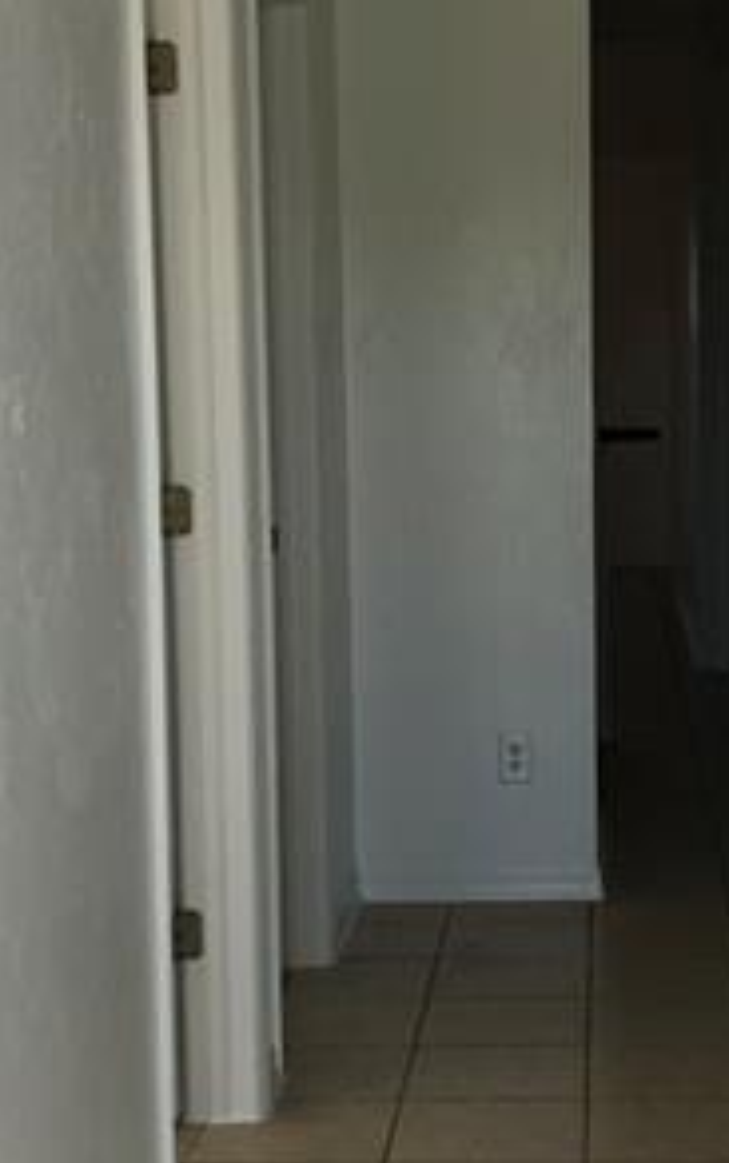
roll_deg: -0.6
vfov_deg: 26.4
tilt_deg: -6.9
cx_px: 562
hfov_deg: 16.7
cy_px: 629
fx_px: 2475
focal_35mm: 78
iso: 25
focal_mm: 3.99
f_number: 1.8
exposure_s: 1/120
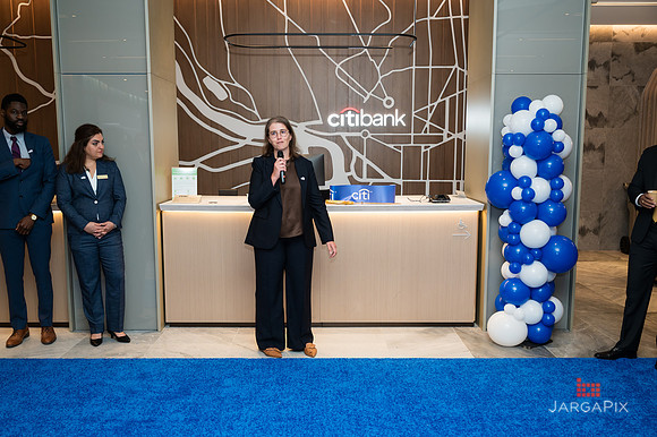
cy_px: 218
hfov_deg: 59.3
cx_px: 328
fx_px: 577
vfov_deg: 41.5
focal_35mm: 32
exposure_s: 1/160
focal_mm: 31.5
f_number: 3.2
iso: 400
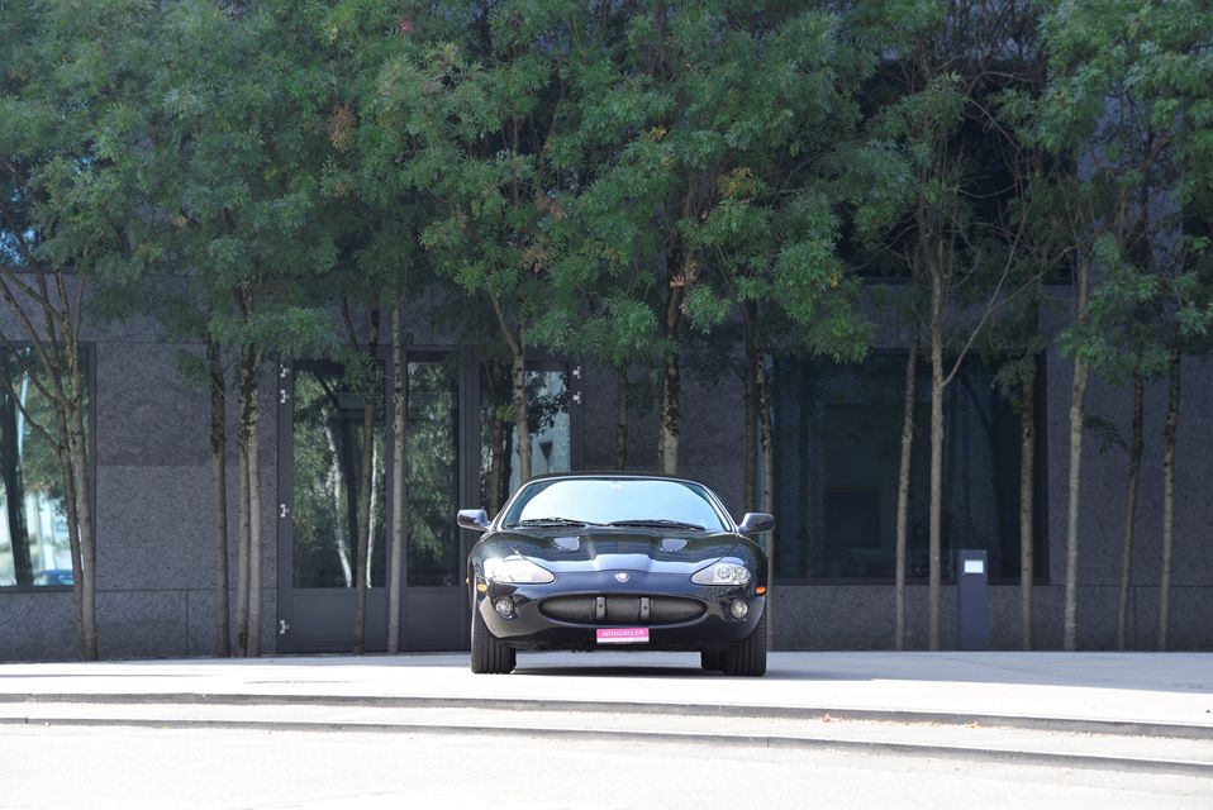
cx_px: 606
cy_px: 405
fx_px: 4046
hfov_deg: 17.1
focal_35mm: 120
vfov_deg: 11.4
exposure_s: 1/160
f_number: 6.3
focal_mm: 120
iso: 250
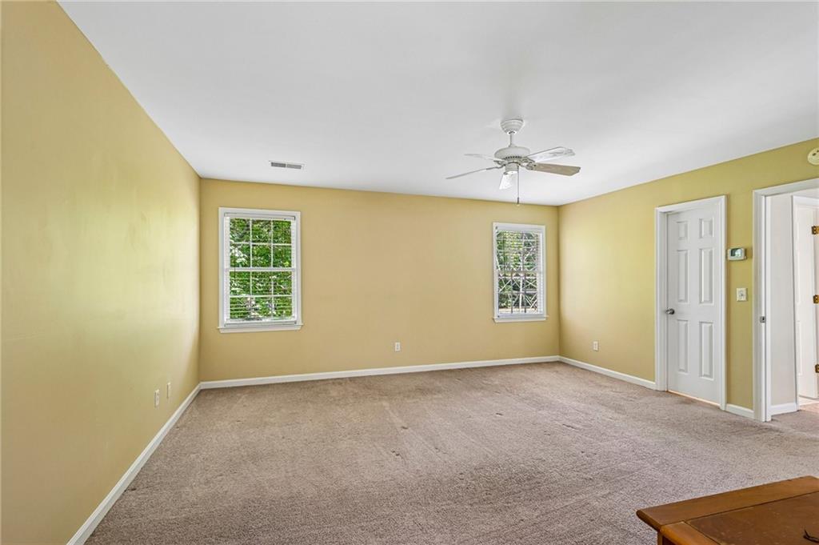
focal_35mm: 16
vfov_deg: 72.0
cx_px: 410
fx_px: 375
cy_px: 272
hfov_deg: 95.0
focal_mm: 16.5
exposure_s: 1/15
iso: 400
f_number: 8
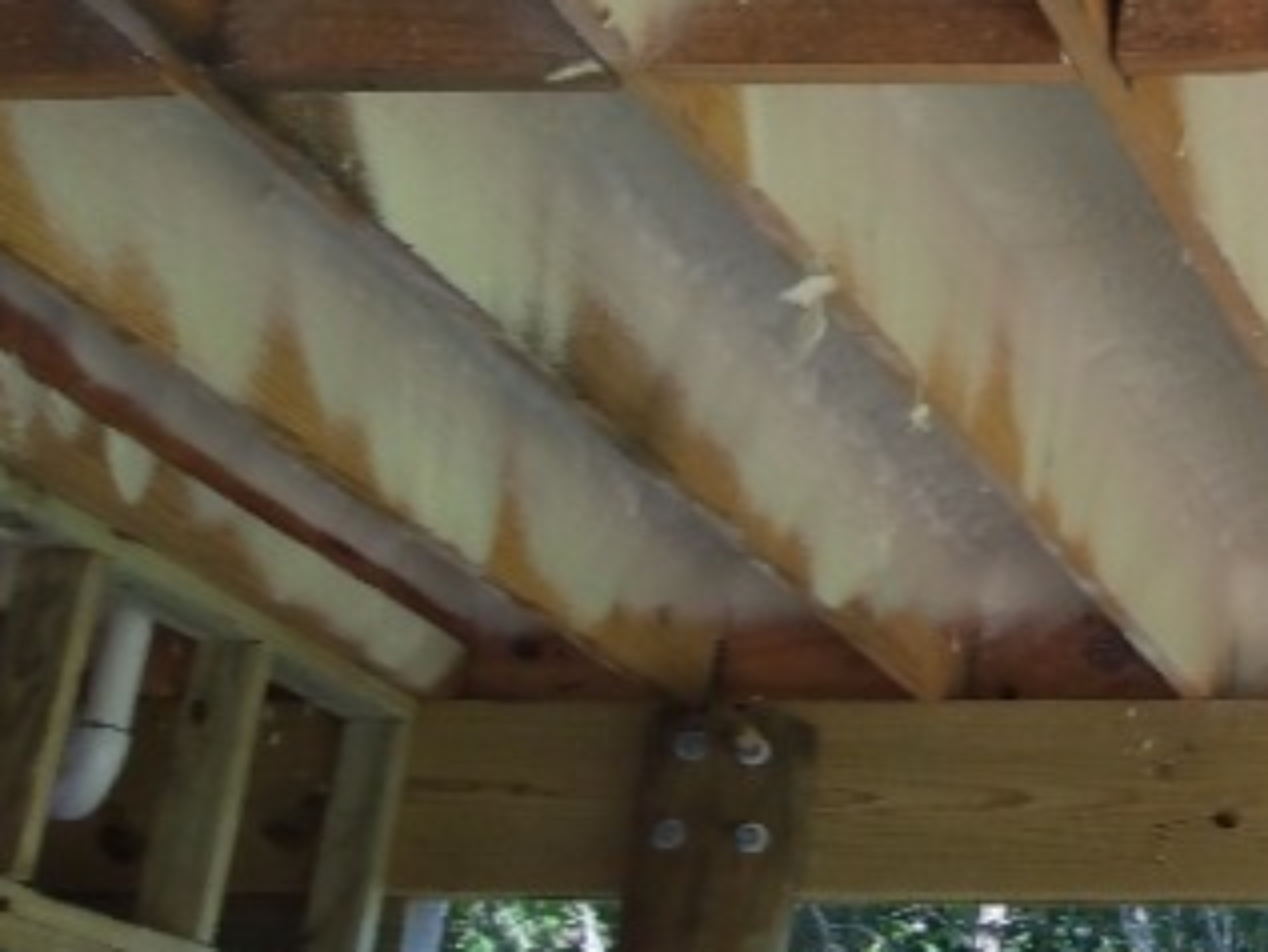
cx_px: 1680
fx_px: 2125
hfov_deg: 27.4
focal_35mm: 58
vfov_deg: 24.7
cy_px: 152
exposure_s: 1/243
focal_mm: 3.54
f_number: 2
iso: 100
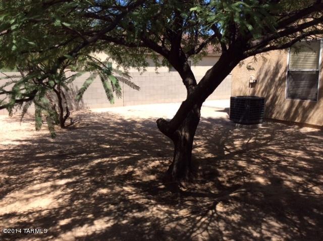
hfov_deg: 55.4
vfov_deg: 42.8
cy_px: 120
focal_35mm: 33
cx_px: 162
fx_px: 307
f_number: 2.4
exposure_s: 1/923
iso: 32
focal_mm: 3.3
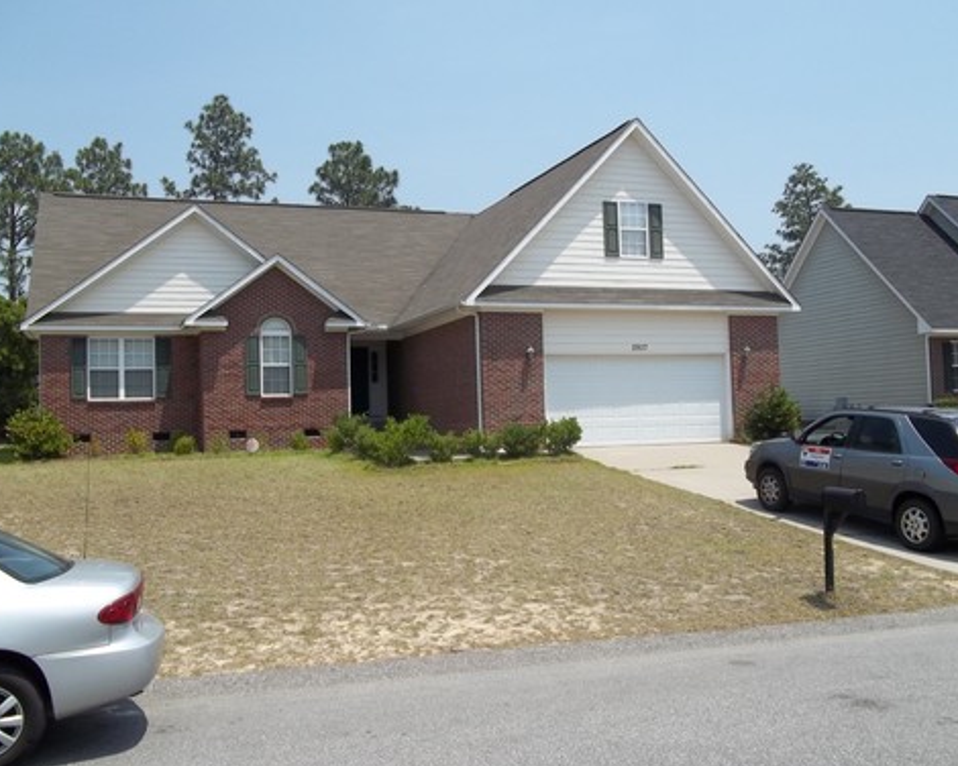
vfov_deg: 43.4
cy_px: 387
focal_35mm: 34
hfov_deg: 52.8
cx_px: 459
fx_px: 964
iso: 64
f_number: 8.8
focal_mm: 5.7
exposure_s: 1/160
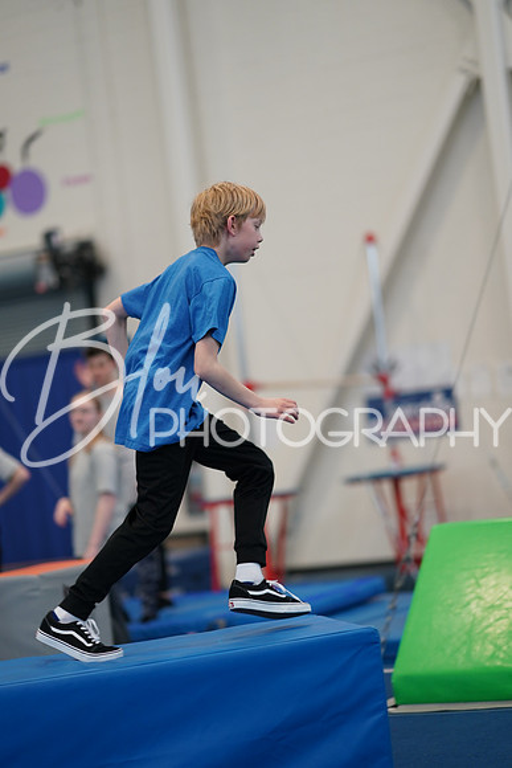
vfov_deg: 23.9
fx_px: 1812
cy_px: 384
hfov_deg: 16.1
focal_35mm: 85
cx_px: 256
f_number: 1.4
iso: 640
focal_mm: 85
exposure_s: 1/500
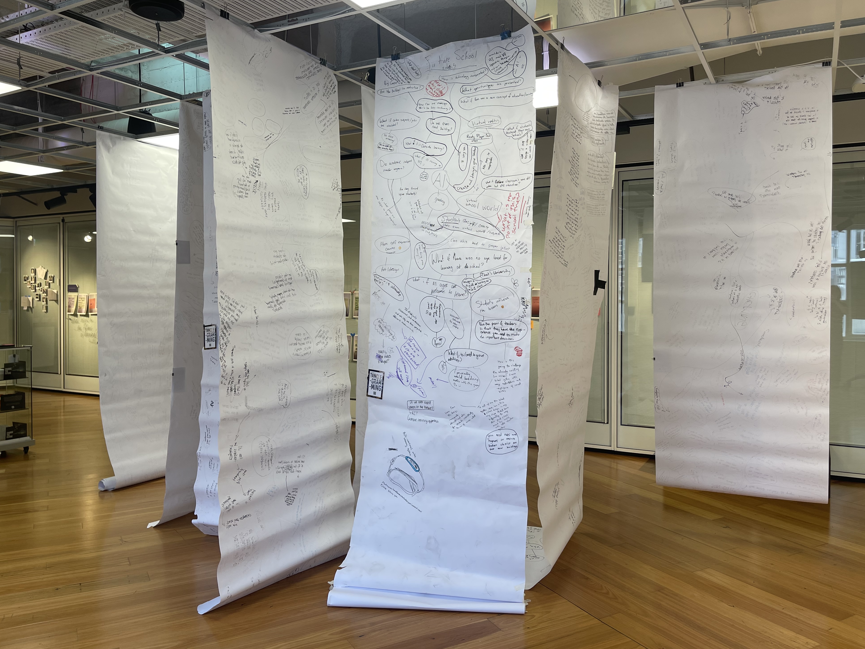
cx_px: 440
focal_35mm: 26
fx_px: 650
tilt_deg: -1.5
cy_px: 315
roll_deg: -0.5
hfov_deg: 67.3
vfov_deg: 53.1
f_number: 1.6
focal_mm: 5.1
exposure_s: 1/122
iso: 40
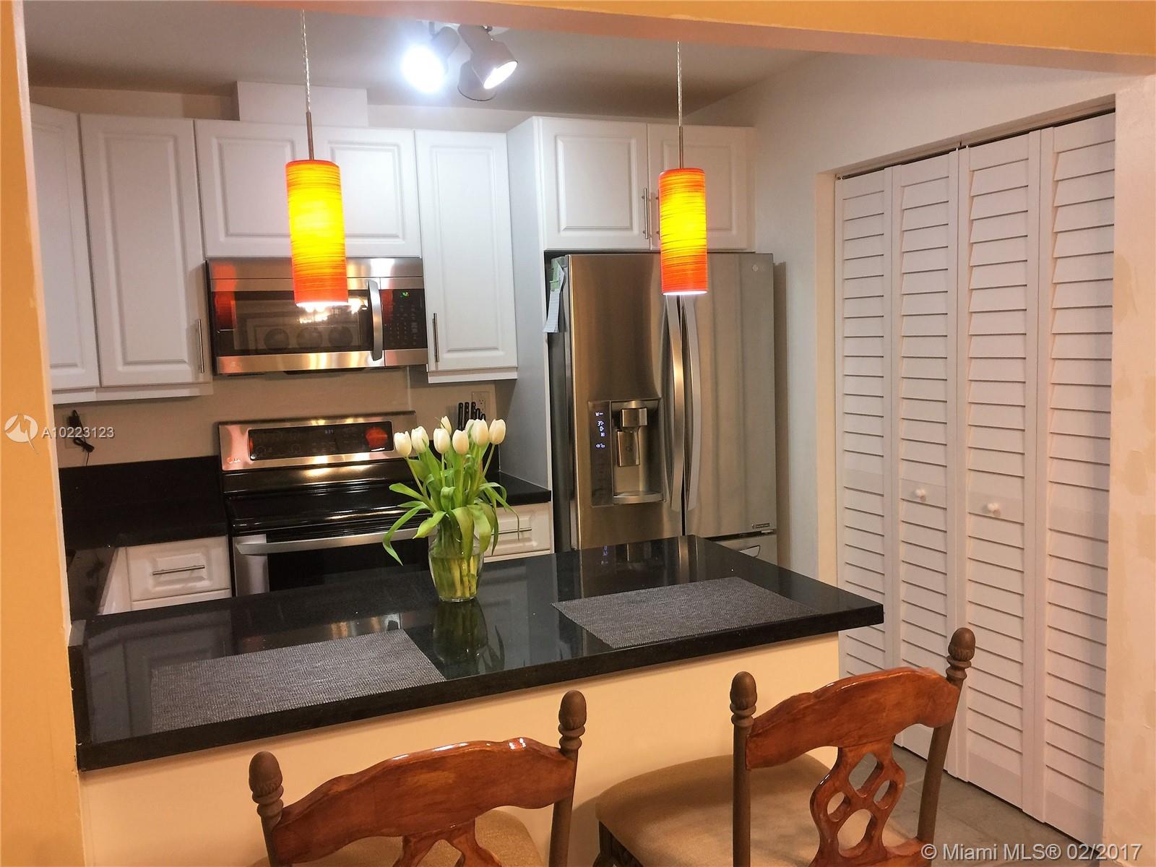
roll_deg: +1.3
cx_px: 578
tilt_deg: -3.6
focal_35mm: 29
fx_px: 968
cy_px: 434
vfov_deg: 48.2
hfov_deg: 61.7
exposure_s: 1/15
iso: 64
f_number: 2.2
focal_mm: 4.15
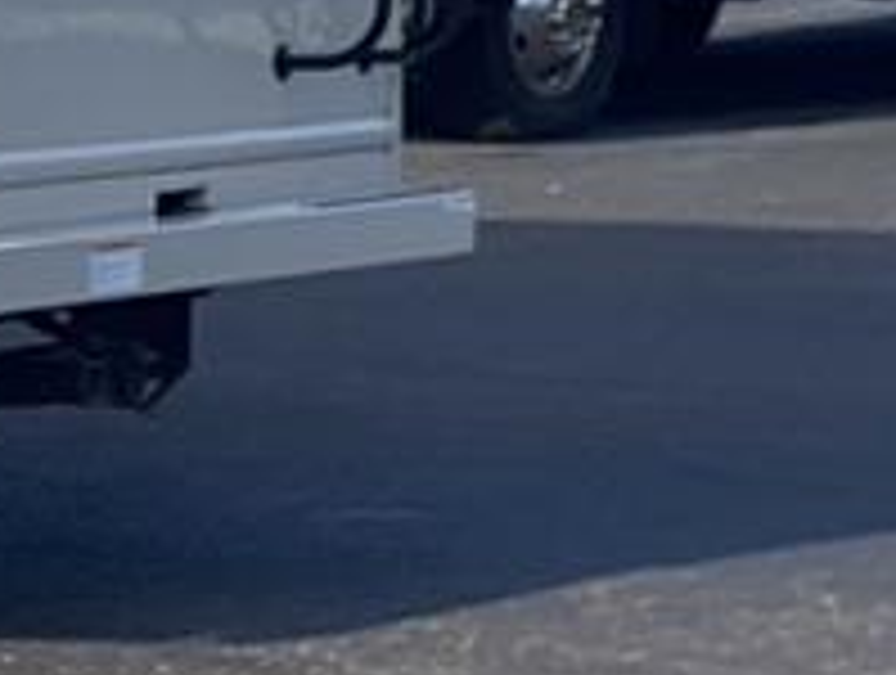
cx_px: -1760
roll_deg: +0.8
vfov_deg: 4.8
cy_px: -9
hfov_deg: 5.9
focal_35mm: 313
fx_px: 8116
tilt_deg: -2.1
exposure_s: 1/959
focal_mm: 6
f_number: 2
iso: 20
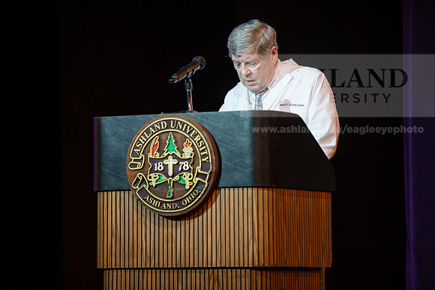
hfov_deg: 12.1
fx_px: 2055
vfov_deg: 8.1
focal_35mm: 170
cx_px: 218
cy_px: 145
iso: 1000
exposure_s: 1/200
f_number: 3.2
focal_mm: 170
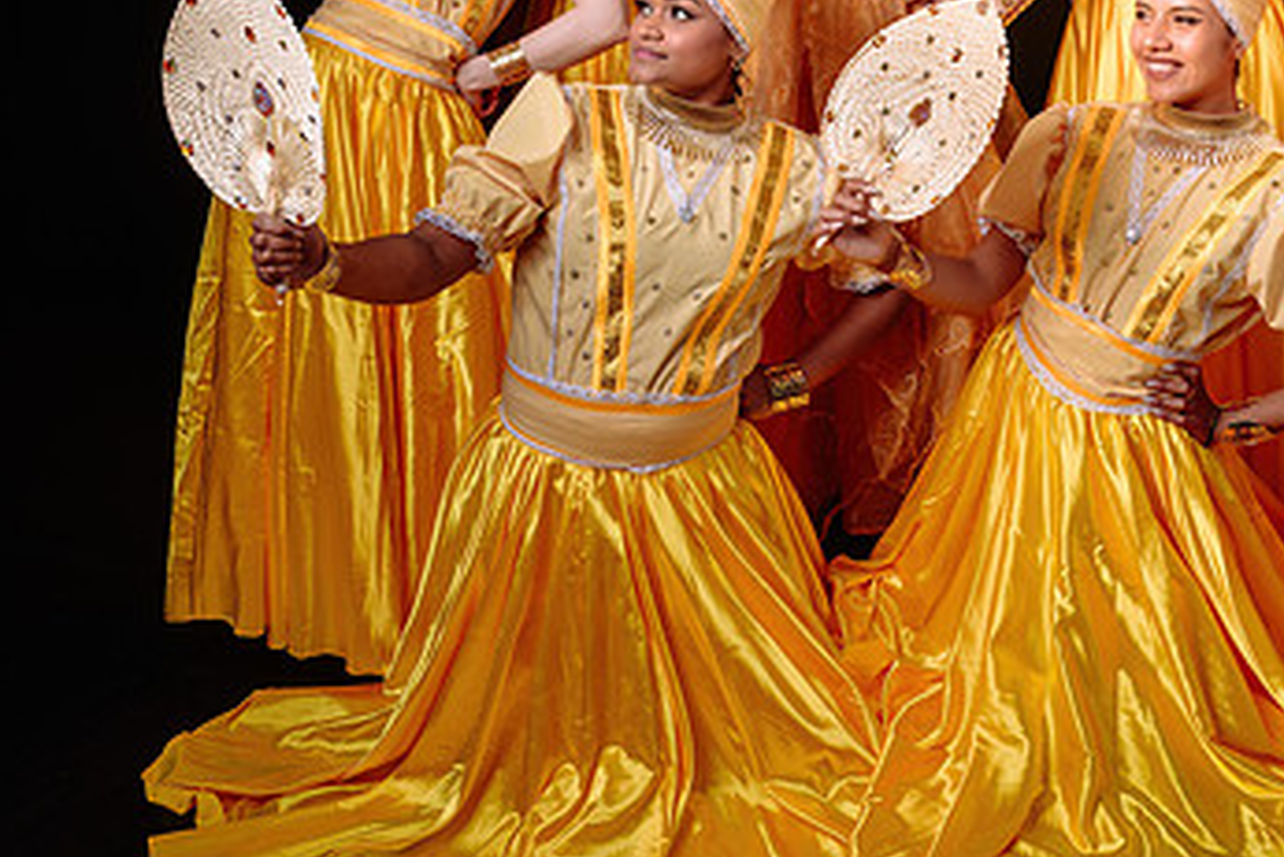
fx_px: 1927
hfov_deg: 36.1
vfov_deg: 24.6
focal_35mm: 54
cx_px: 954
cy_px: 148
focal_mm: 31
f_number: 4.5
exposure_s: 1/200
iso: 64
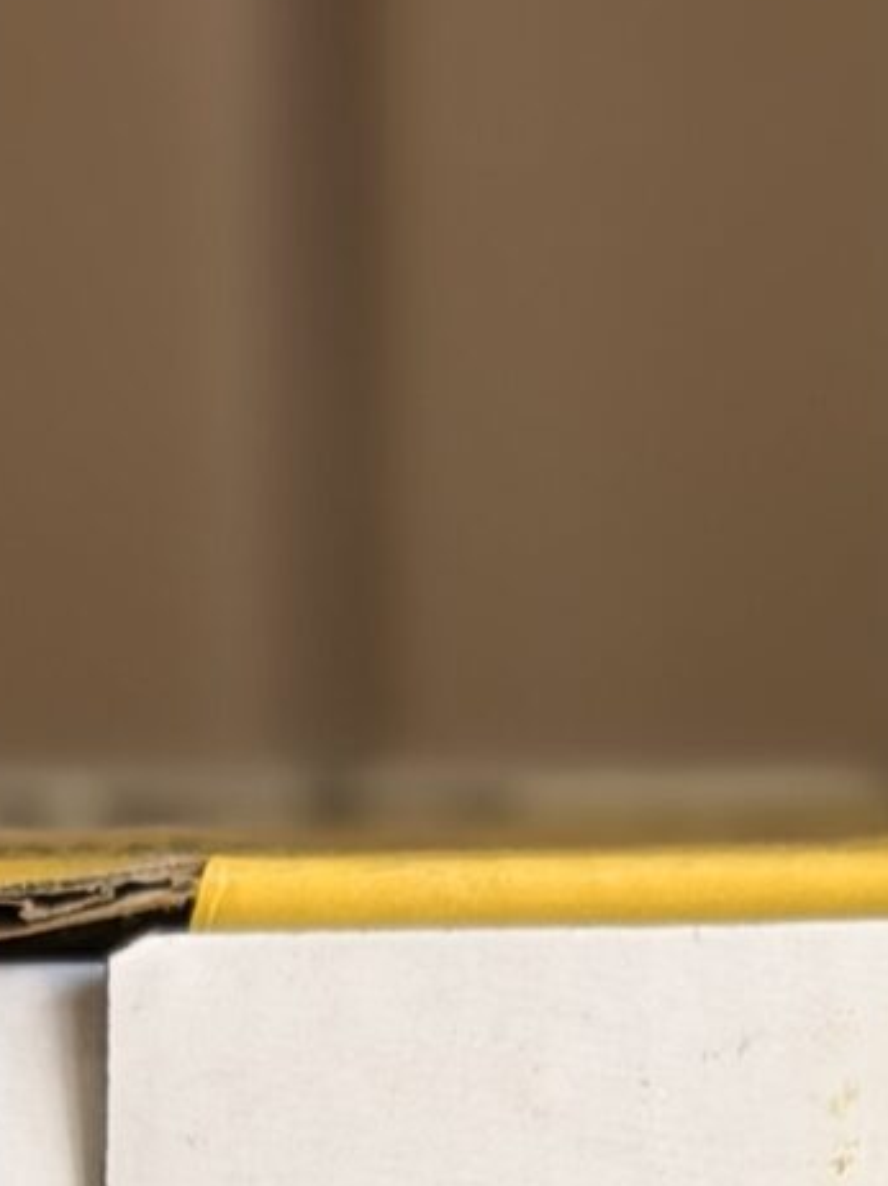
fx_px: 9107
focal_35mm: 266
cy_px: 2875
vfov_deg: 7.0
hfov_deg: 5.6
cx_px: -36
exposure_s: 1/121
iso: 50
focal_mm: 6.76
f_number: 1.78
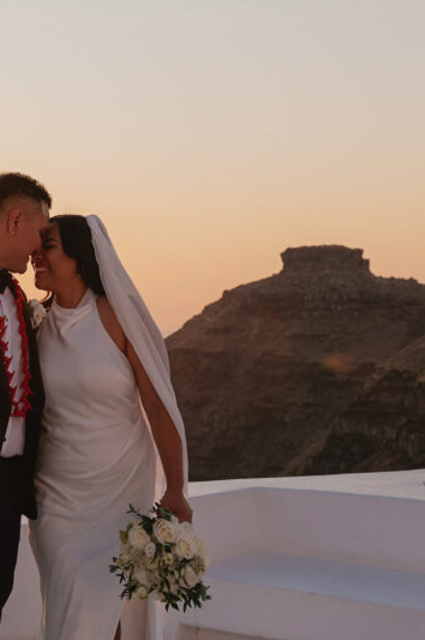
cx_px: 13
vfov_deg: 26.0
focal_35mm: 78
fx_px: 1385
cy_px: 318
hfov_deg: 17.1
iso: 100
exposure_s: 1/400
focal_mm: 36
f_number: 4.5
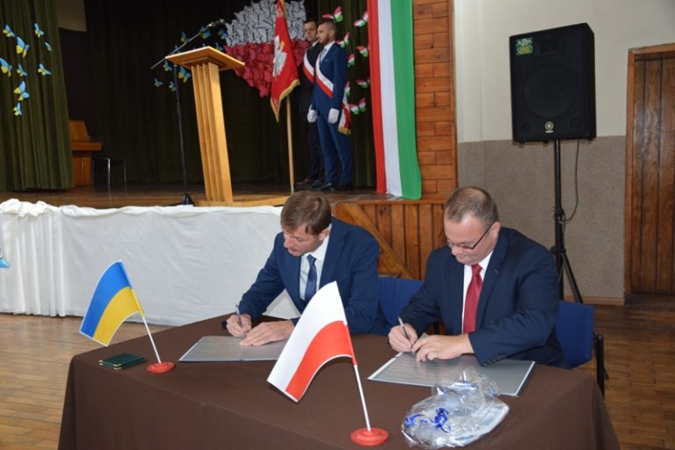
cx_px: 338
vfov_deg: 36.9
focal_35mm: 36
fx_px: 675
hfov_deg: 53.1
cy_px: 225
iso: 800
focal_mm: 24
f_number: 3.8
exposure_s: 1/60
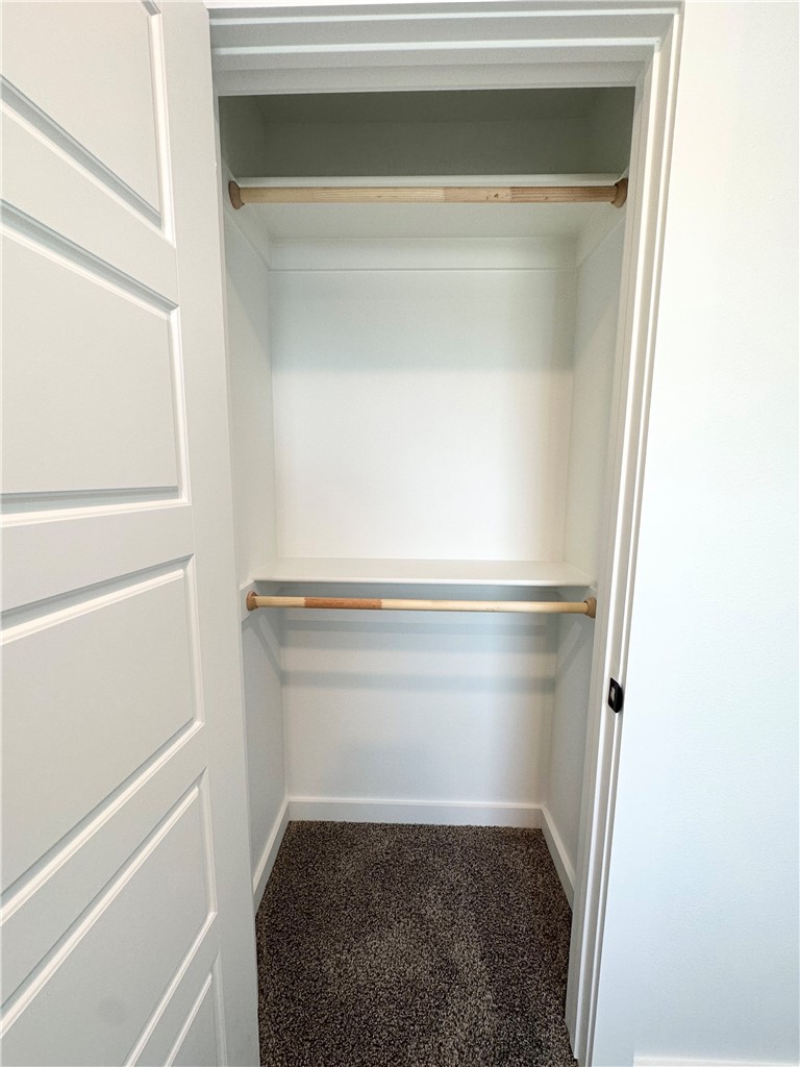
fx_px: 431
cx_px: 400
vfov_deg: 102.1
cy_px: 534
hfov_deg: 85.7
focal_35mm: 14
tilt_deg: -7.8
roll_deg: -0.2
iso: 100
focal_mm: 2.22
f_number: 2.2
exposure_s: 1/120
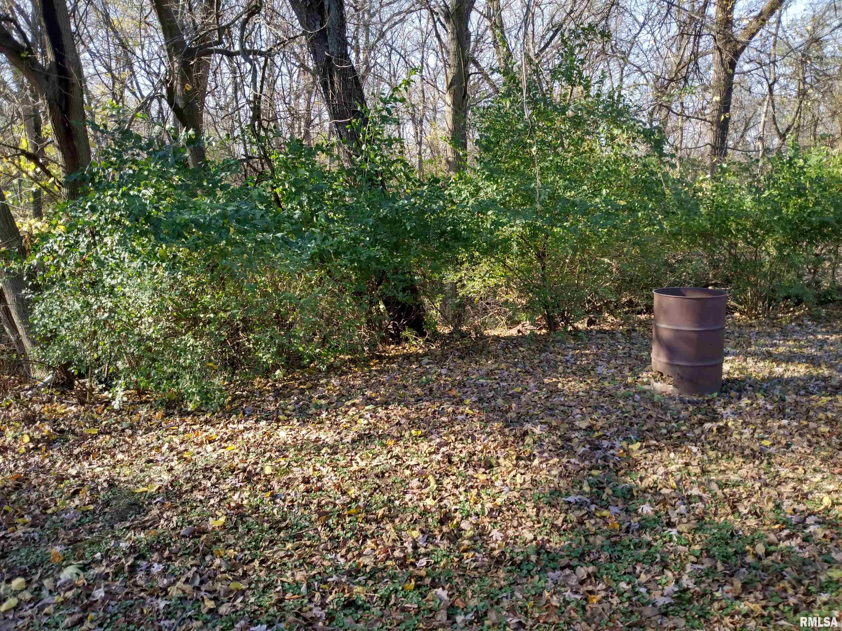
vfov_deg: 66.0
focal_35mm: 20
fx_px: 486
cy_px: 316
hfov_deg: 81.7
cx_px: 421
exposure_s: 1/250
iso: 100
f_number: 2
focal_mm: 3.54
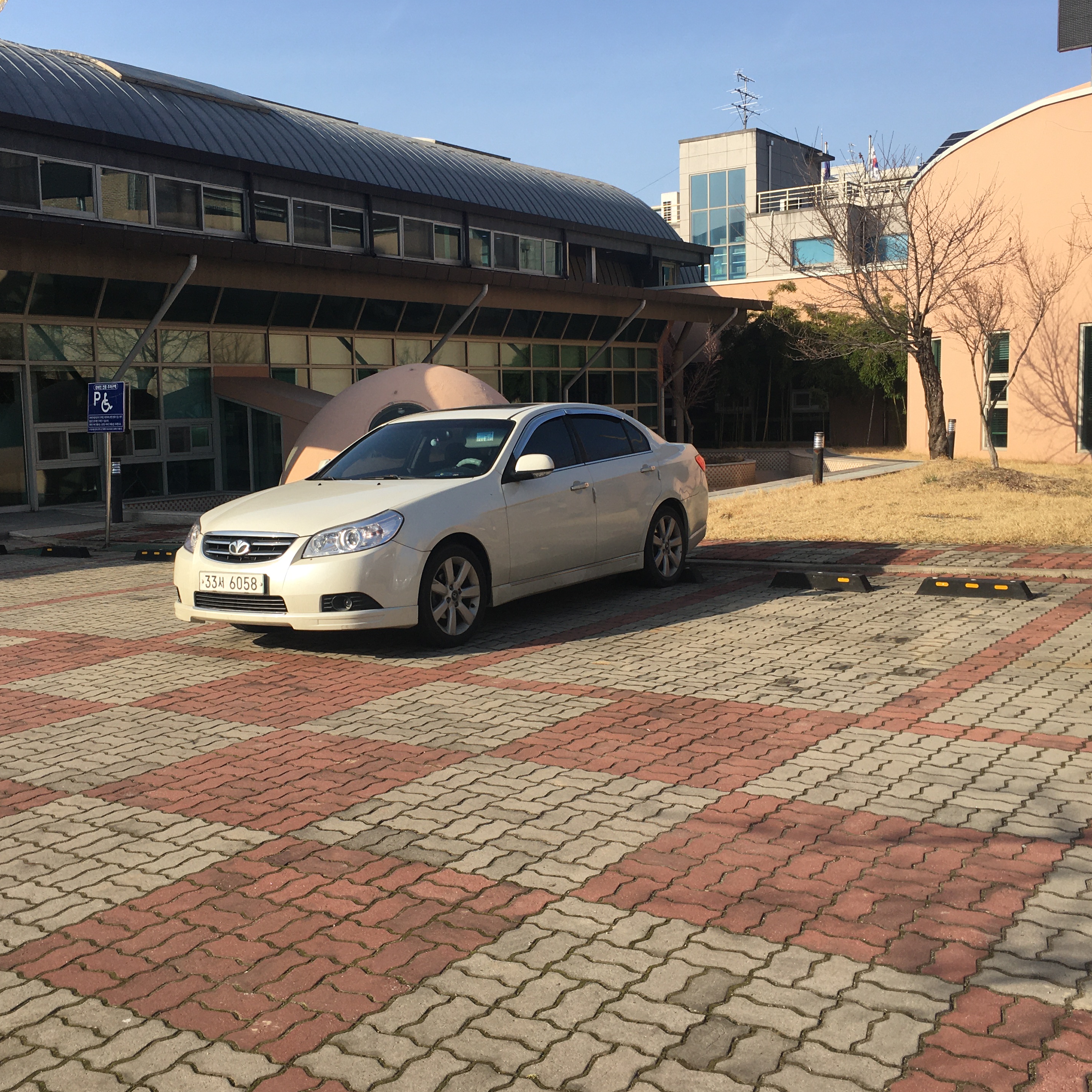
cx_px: 496
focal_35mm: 36
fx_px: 1285
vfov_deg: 46.0
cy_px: 539
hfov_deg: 46.0
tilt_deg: -5.9
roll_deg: +1.1
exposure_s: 1/1183
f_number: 2.2
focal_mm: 4.15
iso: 25
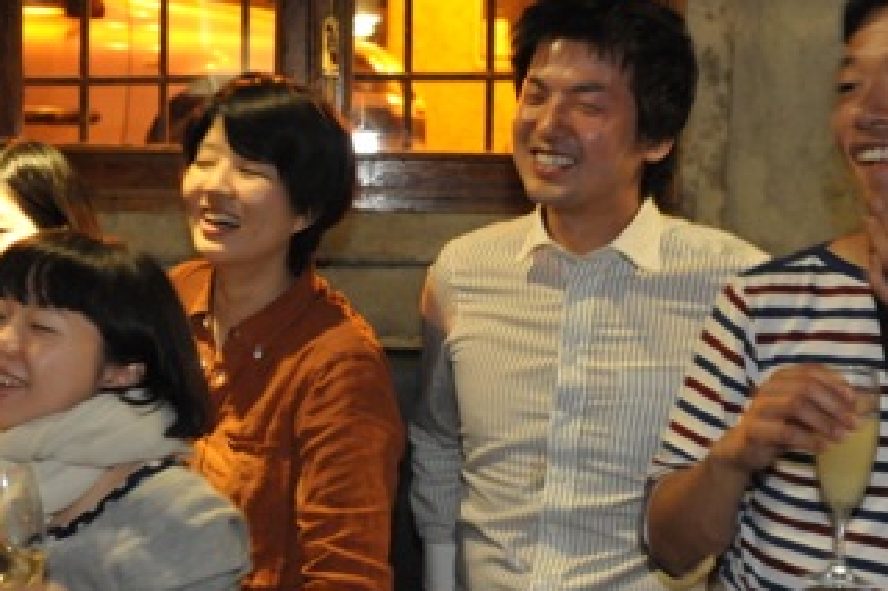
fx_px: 1578
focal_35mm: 64
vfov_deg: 21.2
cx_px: 250
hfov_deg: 31.0
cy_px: 300
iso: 5000
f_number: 3.2
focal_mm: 32
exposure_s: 1/30
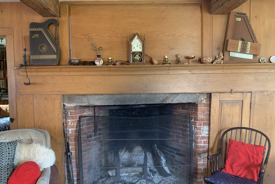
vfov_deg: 46.4
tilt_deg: -4.0
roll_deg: -1.3
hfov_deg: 65.5
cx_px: 137
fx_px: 214
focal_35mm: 28
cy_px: 97
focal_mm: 4.25
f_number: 1.8
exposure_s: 1/30
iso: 500
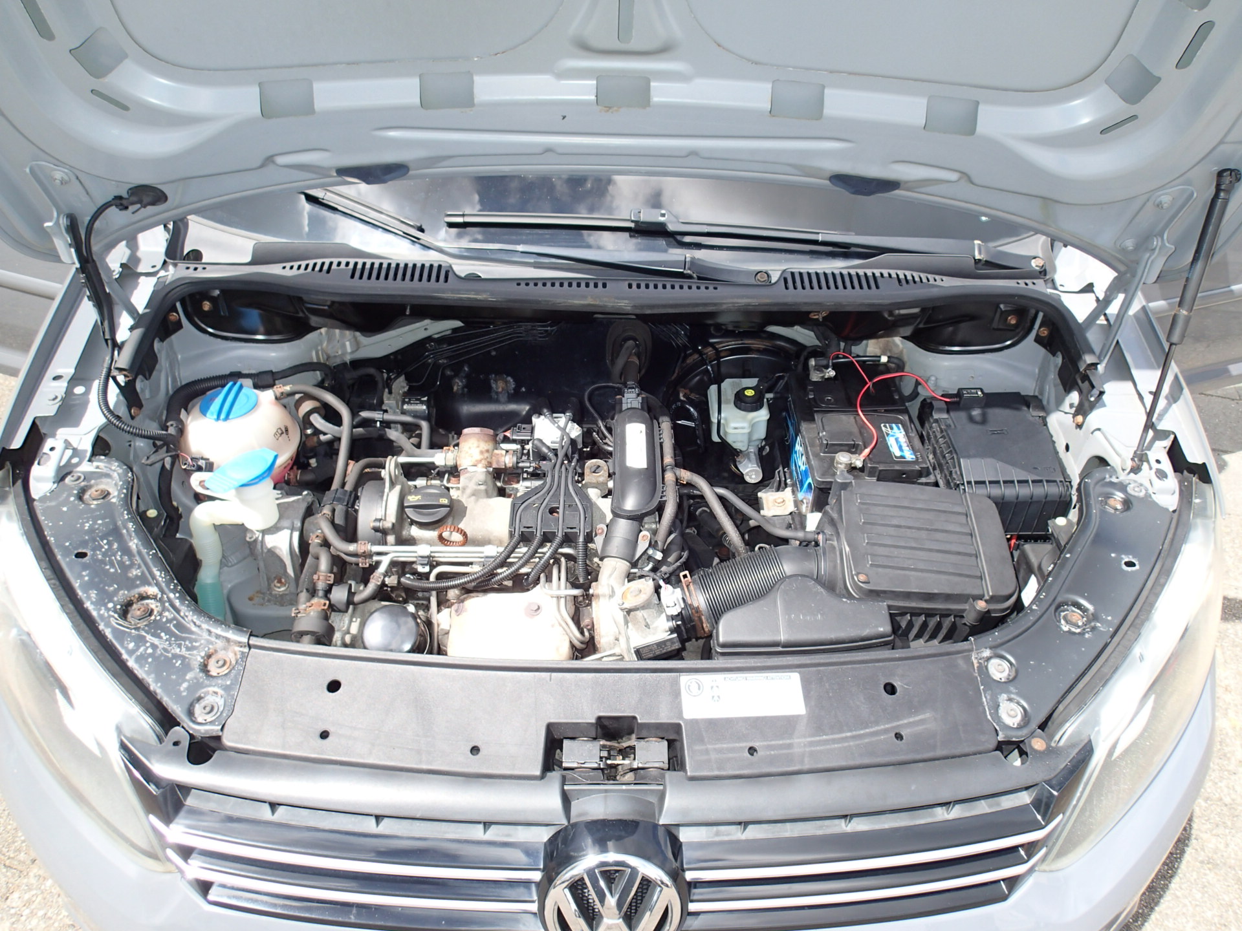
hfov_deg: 69.4
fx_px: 897
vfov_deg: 54.9
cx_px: 621
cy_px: 466
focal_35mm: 25
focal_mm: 4.5
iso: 100
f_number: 2.8
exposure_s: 1/500
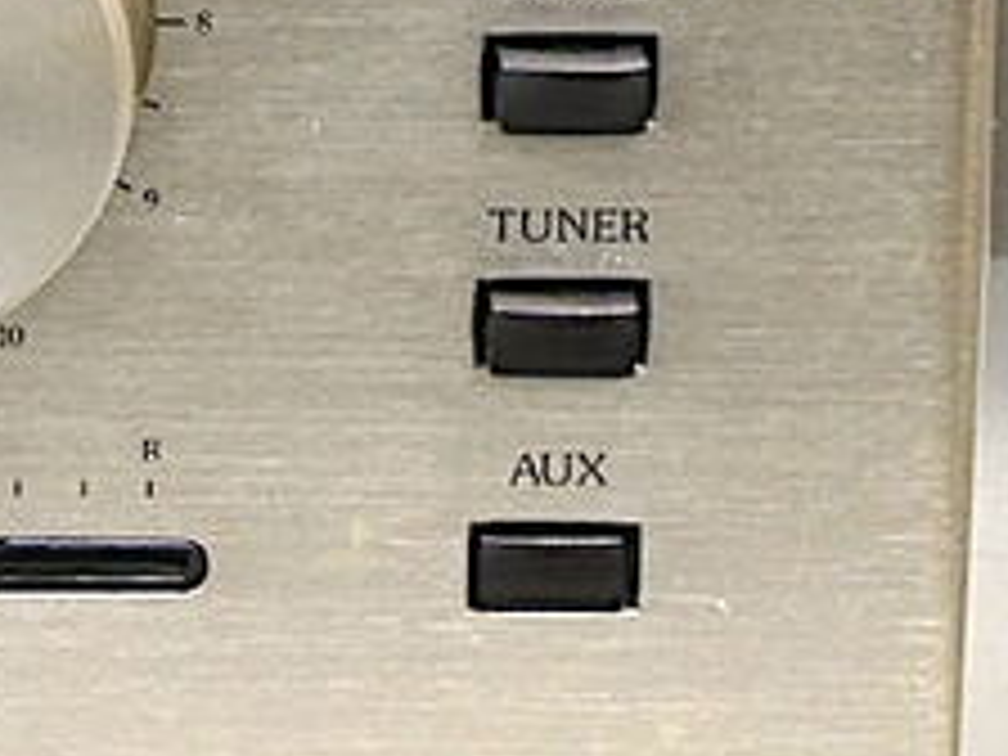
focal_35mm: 648
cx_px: -896
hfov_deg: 3.0
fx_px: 18869
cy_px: -279
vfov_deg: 2.3
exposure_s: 1/3.2
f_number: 5.4
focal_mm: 27.1
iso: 200
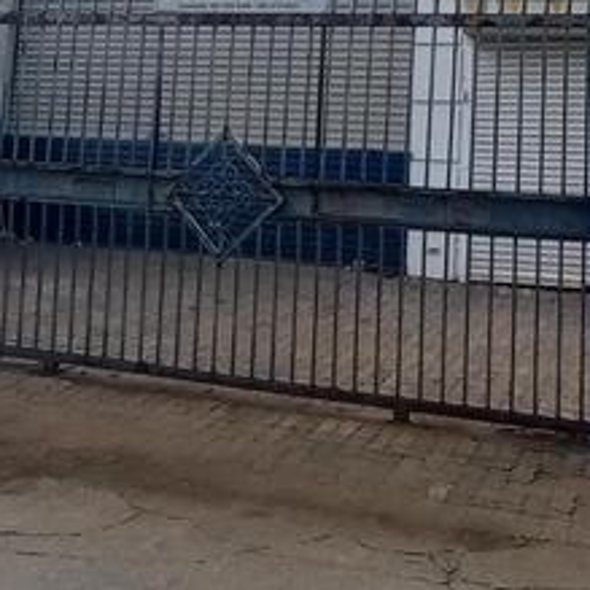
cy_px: 43
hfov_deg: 39.7
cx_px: 383
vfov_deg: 37.1
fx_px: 810
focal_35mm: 42
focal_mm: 1.42
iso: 40
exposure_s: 1/347
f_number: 2.2
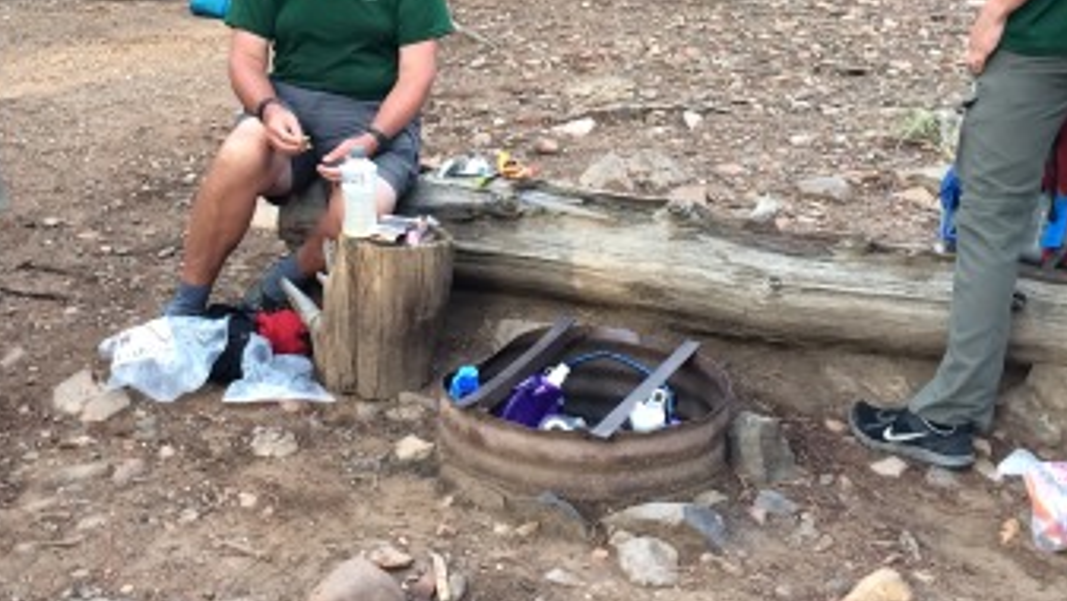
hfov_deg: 34.4
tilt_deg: -7.8
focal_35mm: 60
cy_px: -25
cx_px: 326
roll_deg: +0.3
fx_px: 1698
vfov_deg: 19.4
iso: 40
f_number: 2.2
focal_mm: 4.15
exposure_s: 1/40
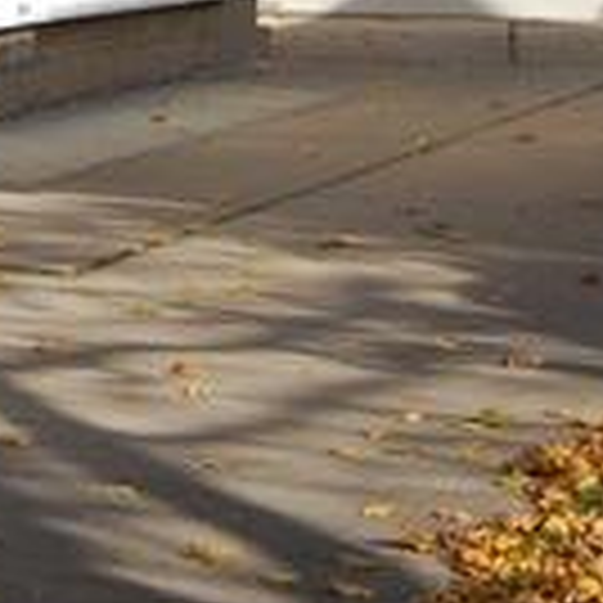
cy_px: -302
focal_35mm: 182
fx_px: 3587
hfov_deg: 8.9
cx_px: -716
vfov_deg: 9.3
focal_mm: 24
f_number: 11
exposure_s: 1/500
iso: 400
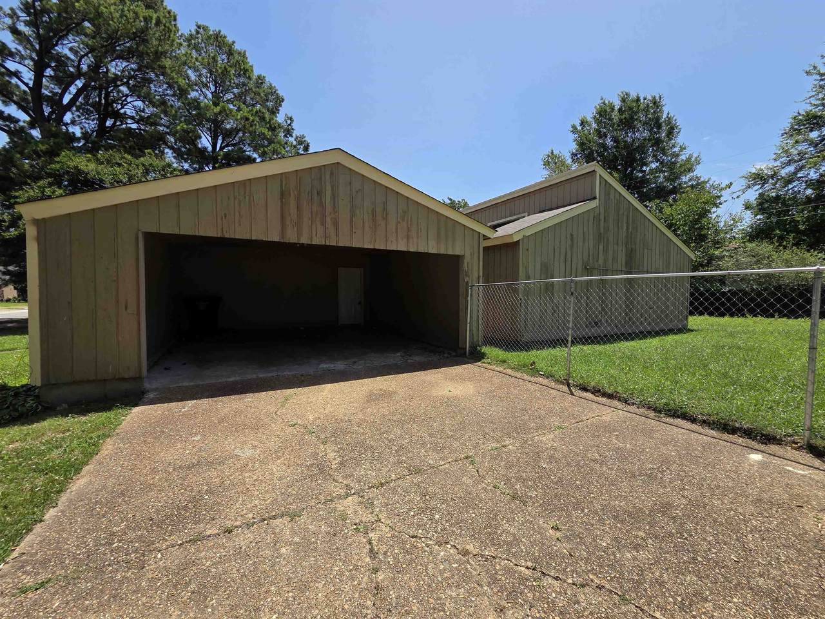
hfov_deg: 106.2
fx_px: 310
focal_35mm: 13
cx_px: 412
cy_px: 310
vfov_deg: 89.9
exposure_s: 1/1742
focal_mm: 2.2
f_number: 2.2
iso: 50
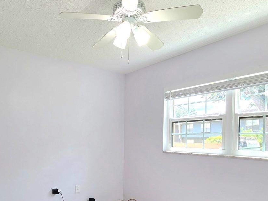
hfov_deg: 68.8
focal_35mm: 25
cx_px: 110
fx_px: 194
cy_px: 145
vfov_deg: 53.0
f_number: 2.2
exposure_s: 1/120
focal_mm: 2.2
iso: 50
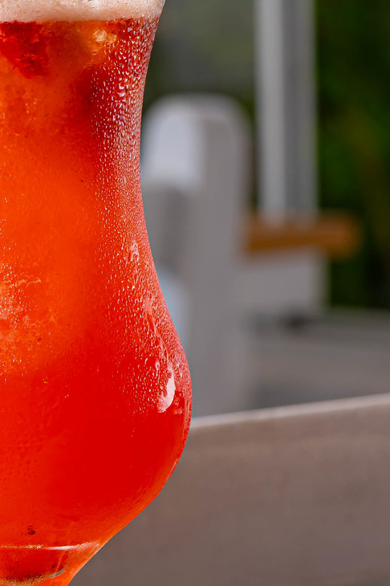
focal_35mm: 259
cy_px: 210
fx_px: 4212
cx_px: 115
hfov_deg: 5.3
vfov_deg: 8.0
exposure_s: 1/50
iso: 100
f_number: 6.3
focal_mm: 70
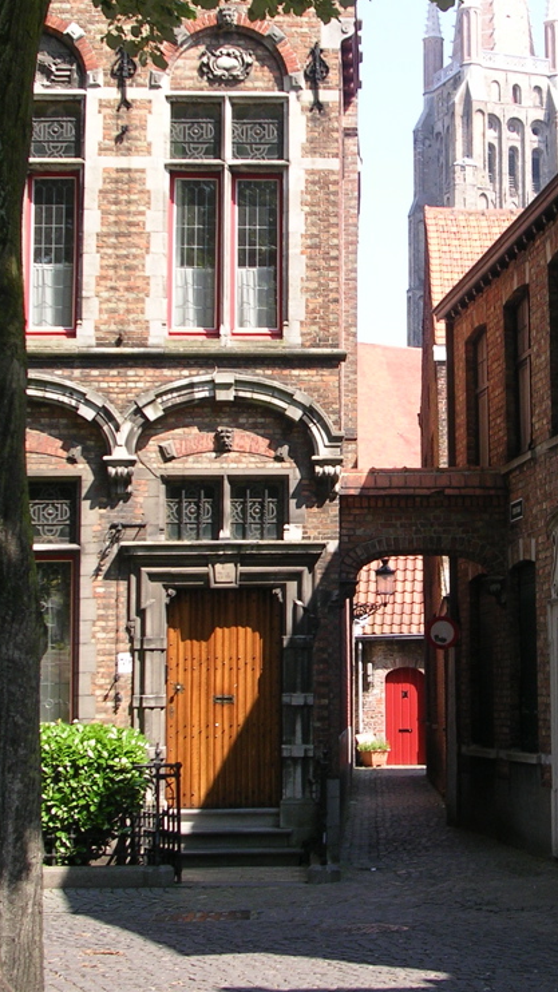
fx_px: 1948
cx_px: 415
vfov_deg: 28.6
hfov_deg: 16.2
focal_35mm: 74
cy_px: 452
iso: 50
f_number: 3.4
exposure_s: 1/240
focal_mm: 9.1
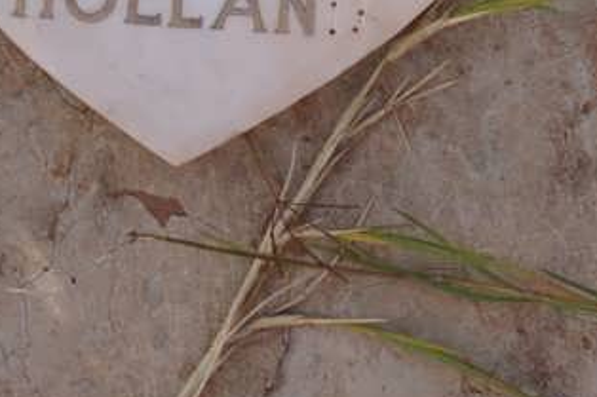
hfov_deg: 11.6
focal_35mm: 178
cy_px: -4
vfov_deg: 7.7
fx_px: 2949
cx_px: 337
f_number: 8
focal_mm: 31
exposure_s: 1/90
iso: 200
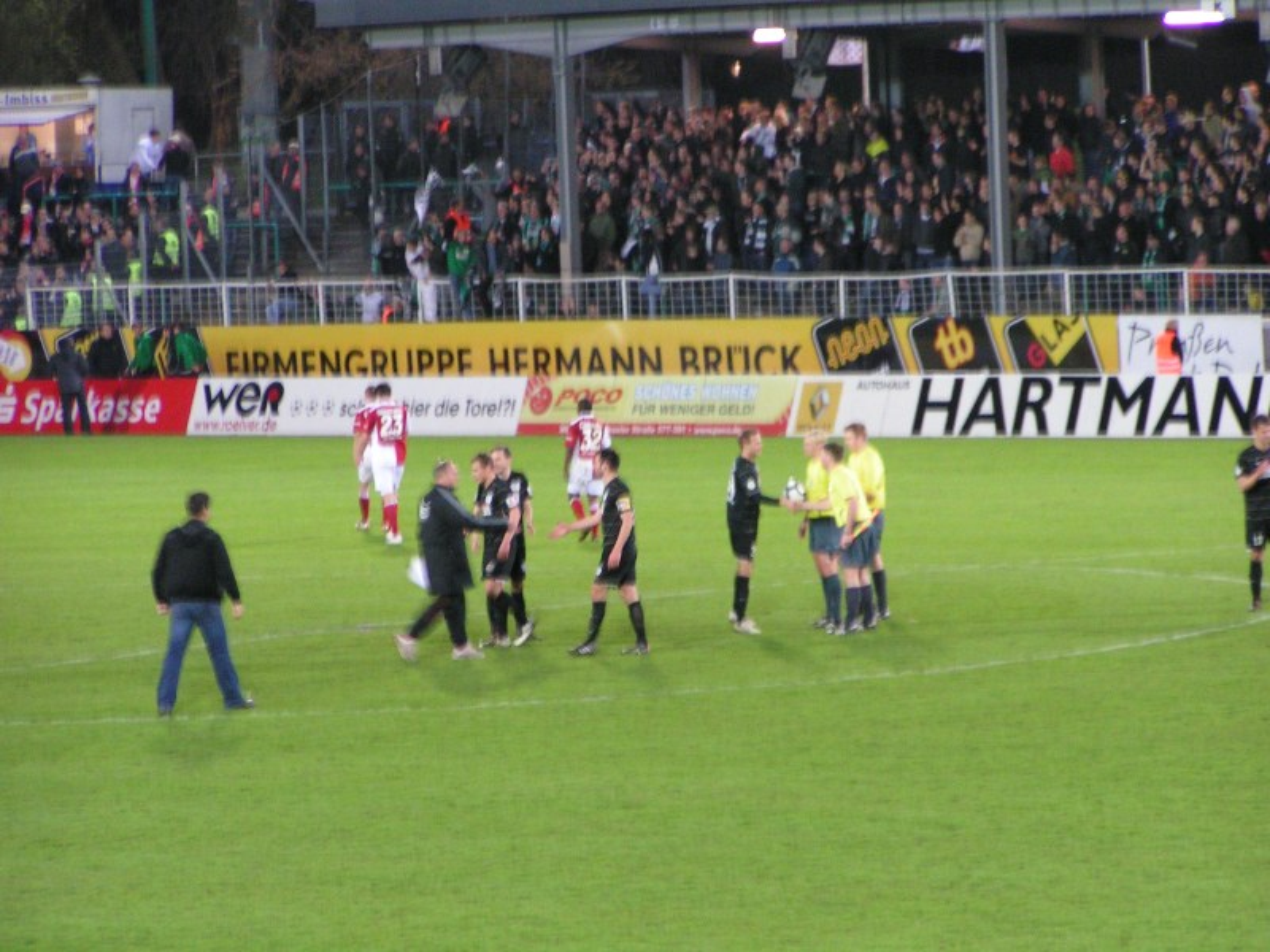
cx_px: 635
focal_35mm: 206
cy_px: 476
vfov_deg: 7.2
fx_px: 7558
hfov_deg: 9.6
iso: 200
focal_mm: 31.5
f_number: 3.5
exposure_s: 1/25
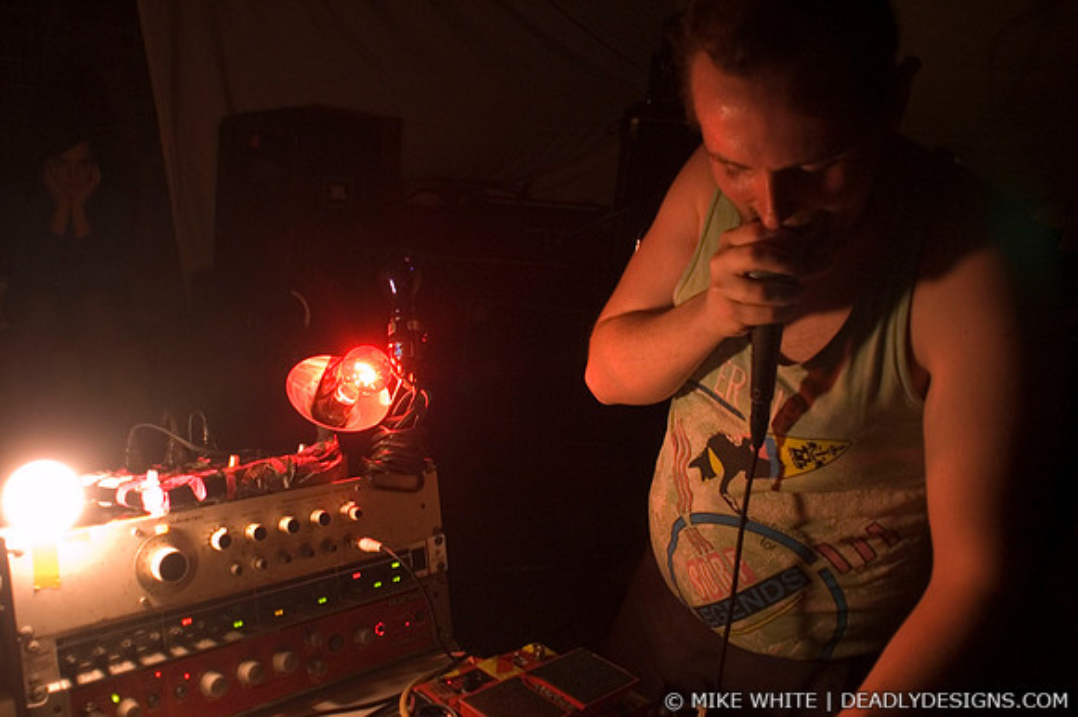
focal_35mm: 30
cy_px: 358
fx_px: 898
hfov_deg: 62.0
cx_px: 539
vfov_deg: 43.6
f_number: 2.8
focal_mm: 20
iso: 800
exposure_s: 1/25
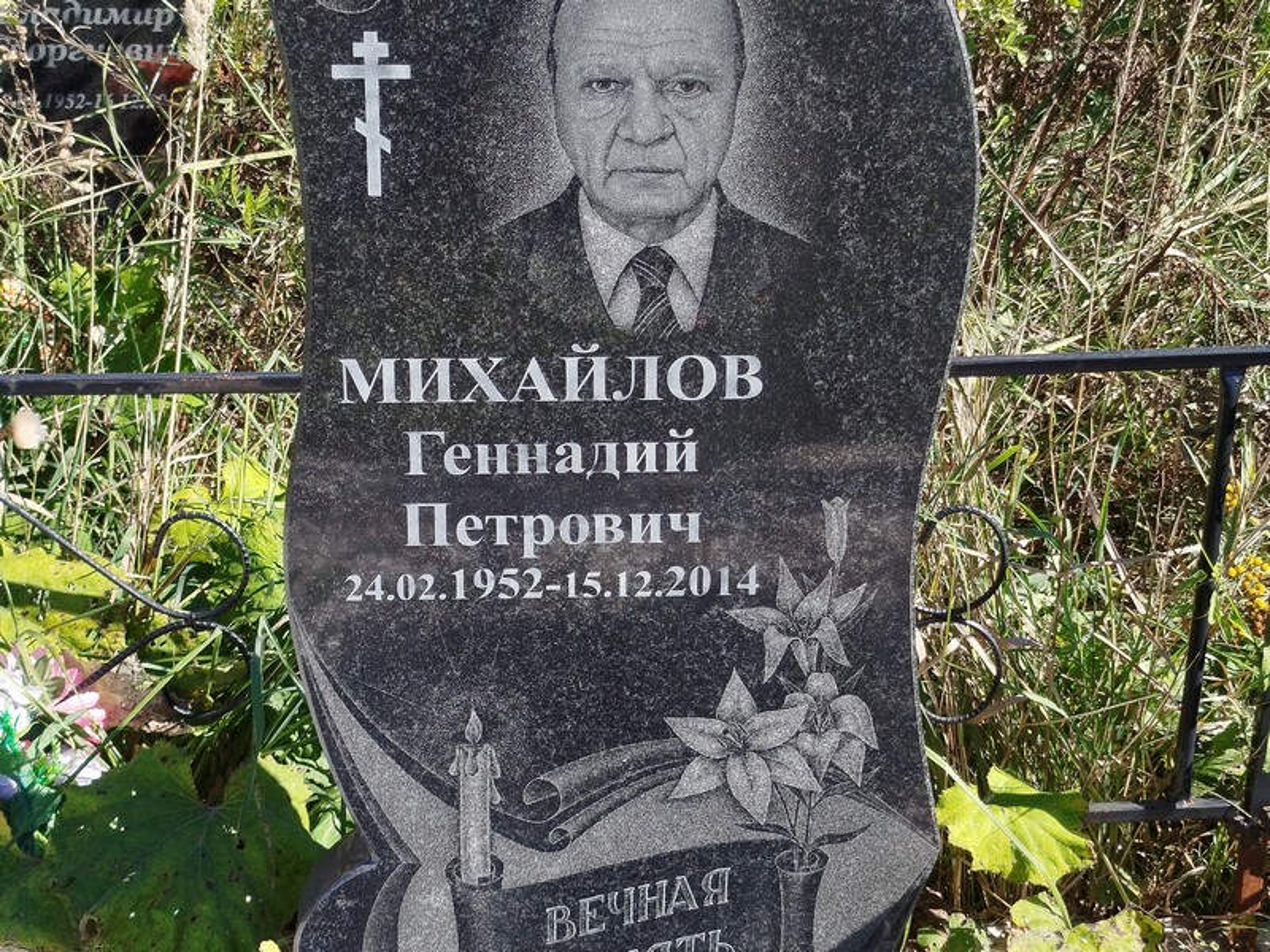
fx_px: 881
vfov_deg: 56.8
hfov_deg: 71.6
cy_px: 476
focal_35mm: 24
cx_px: 635
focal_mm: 5.31
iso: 50
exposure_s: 1/385
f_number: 1.7
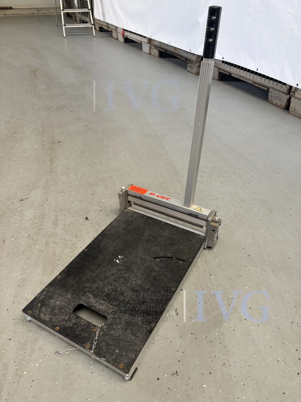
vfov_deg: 67.3
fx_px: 301
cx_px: 150
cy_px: 201
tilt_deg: -35.9
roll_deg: +0.8
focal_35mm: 26
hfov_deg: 53.1
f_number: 1.6
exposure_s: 1/121
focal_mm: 5.96
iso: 80
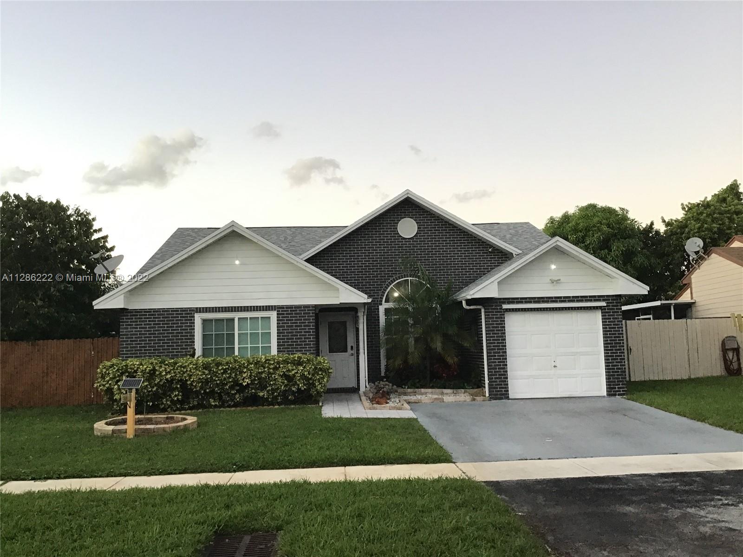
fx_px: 665
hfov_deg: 58.4
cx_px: 372
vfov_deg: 45.4
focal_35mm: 31
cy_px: 278
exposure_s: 1/30
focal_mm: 3.3
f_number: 2.4
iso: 80
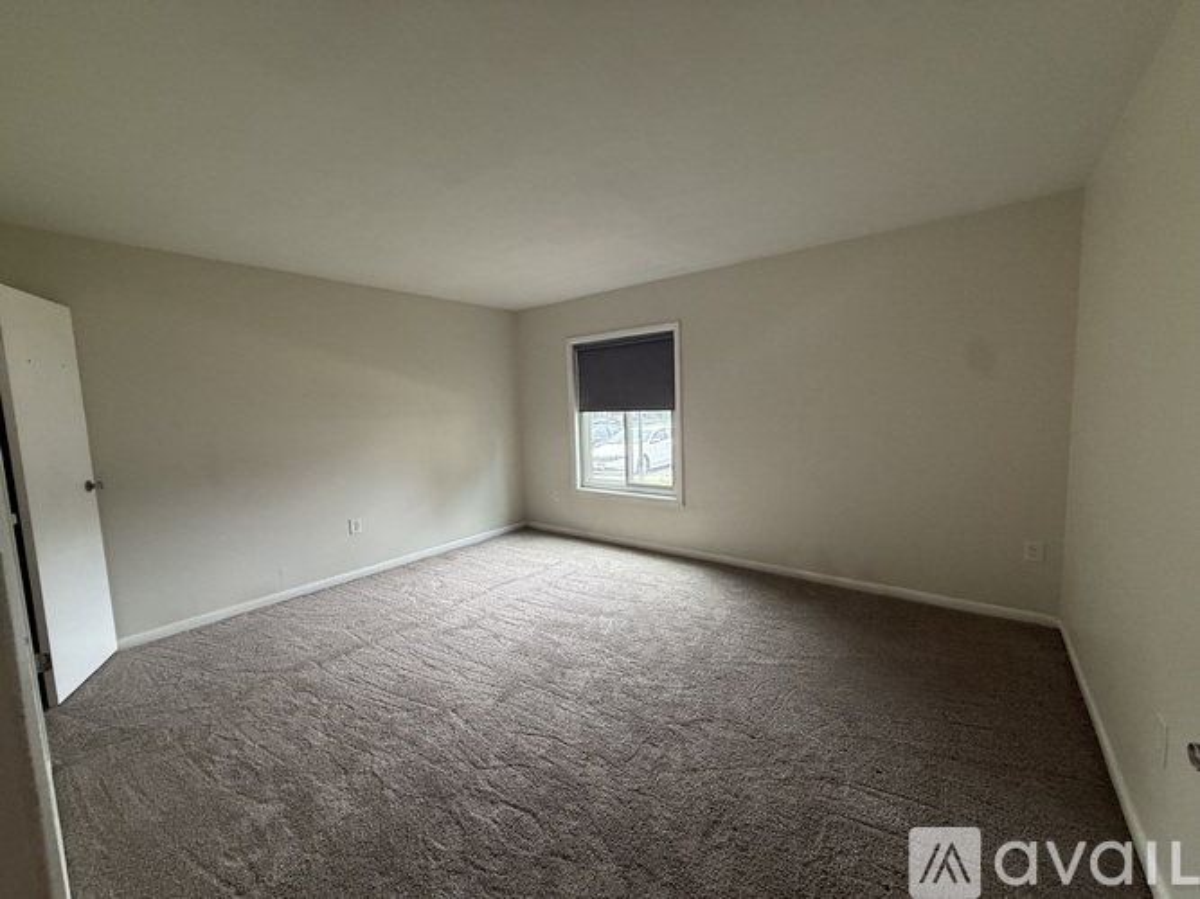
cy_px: 450
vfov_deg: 85.7
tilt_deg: -5.3
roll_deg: +1.9
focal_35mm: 14
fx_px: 485
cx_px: 600
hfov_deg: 102.1
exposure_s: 1/99
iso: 250
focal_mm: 2.22
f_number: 2.2
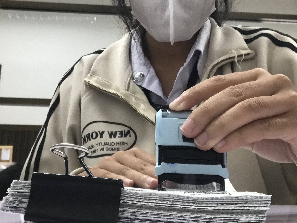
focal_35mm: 54
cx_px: 125
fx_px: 464
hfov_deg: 35.4
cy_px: 44
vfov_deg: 26.5
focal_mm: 2.87
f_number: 2.2
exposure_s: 1/33
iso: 50
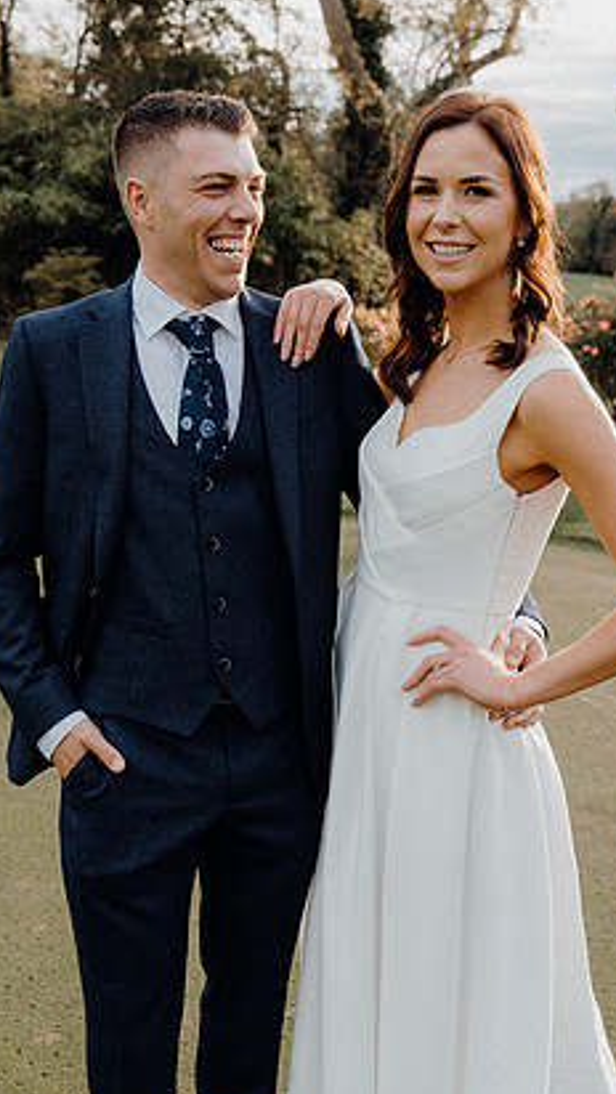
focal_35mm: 48
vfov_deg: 42.9
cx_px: 332
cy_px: 579
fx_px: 1393
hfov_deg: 24.9
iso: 640
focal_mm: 28
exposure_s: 1/1000
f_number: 3.5
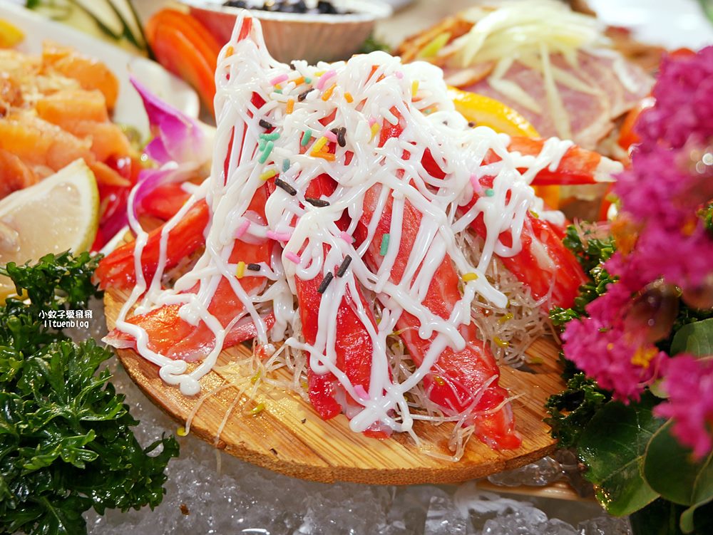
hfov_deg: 42.9
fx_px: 907
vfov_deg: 32.9
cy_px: 268
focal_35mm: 44
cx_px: 356
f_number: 4.7
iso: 320
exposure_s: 1/60
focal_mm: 22
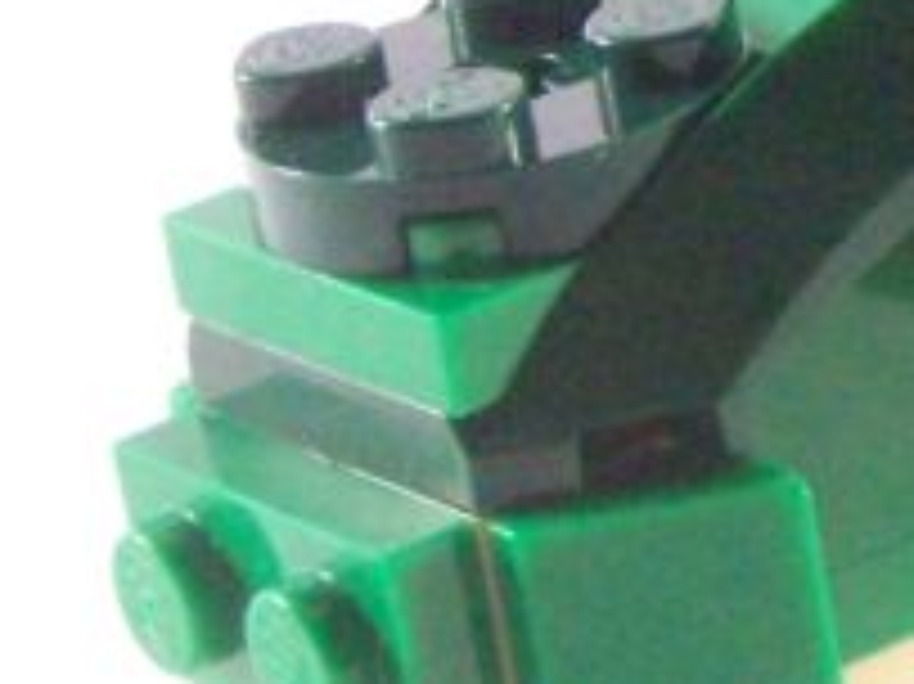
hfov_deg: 6.4
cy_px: -45
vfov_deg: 5.0
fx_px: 7864
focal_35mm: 298
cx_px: 1887
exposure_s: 1/60
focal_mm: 9.8
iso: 400
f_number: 3.1
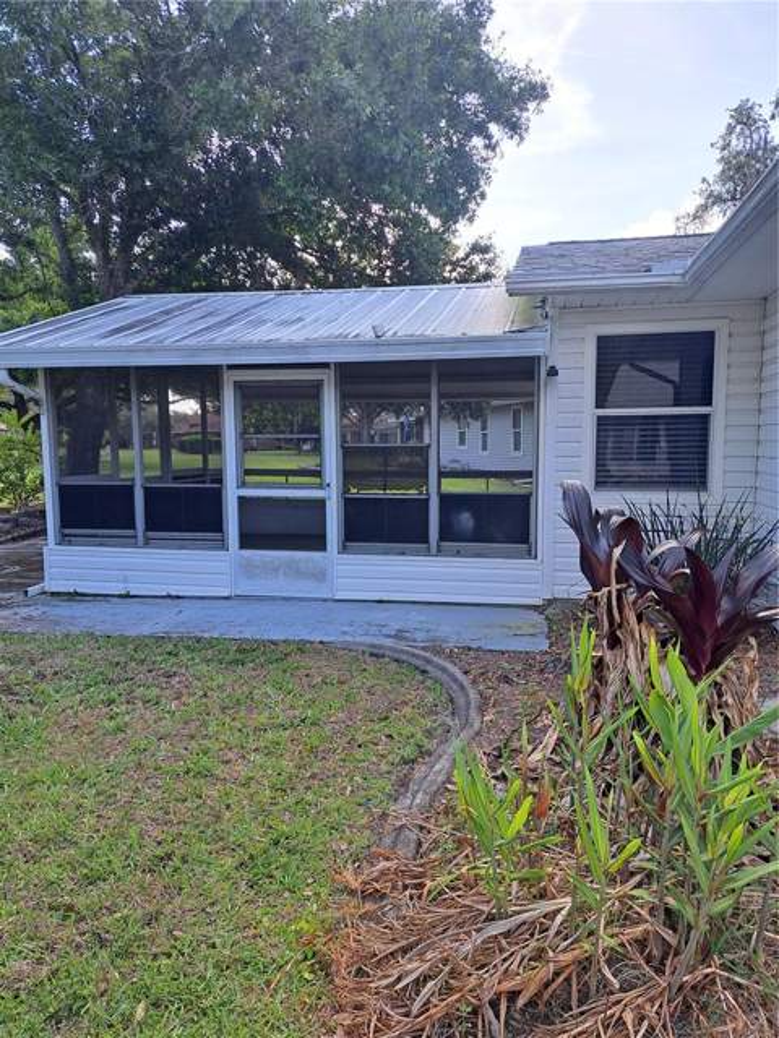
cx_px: 390
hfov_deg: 56.8
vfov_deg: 71.6
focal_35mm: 24
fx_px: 720
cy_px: 519
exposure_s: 1/240
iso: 50
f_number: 1.8
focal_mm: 5.23
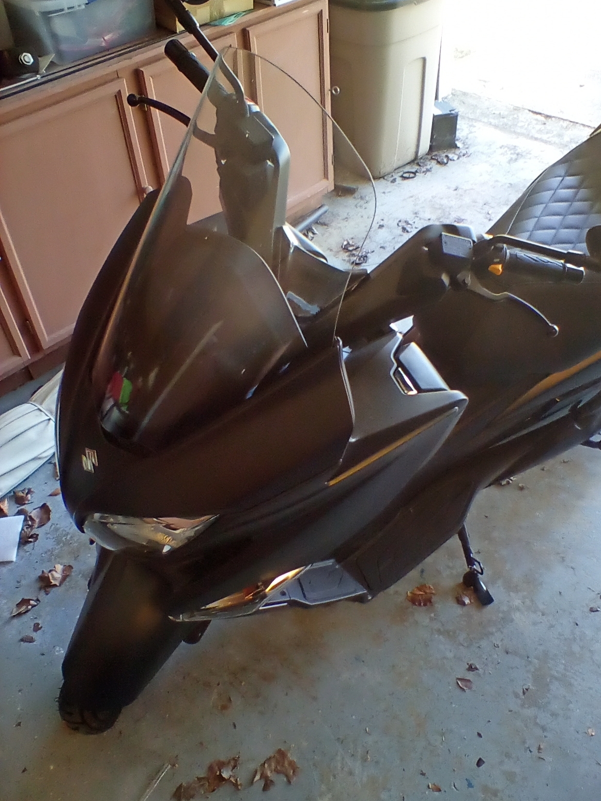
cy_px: 406
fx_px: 741
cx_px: 310
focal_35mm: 32
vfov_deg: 56.8
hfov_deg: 44.2
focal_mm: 2.38
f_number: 2.4
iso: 130
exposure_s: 1/30
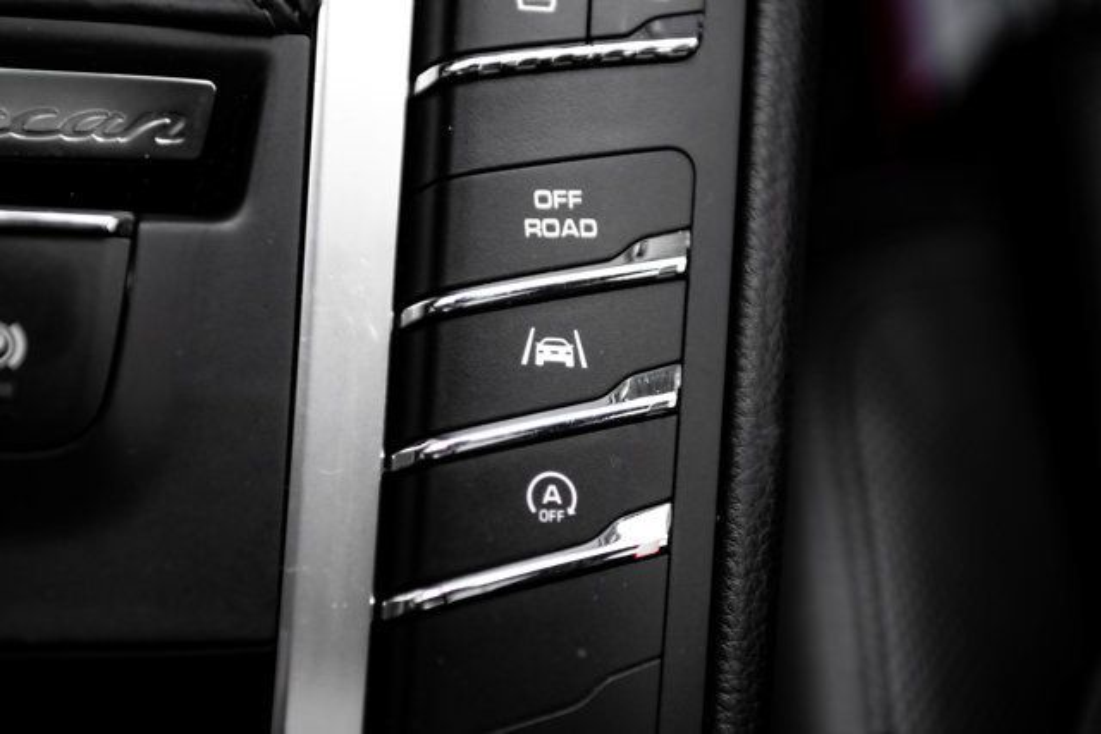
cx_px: 550
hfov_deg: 28.8
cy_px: 367
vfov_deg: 19.5
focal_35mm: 70
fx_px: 2141
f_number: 2.8
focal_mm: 70
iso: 1600
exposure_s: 1/200
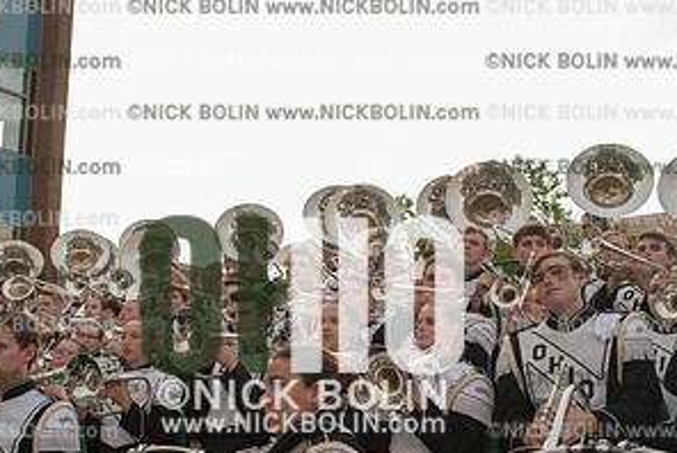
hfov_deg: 41.8
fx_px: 885
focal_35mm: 47
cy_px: 326
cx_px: 302
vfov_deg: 28.4
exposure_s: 1/800
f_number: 3.2
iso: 800
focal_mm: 24
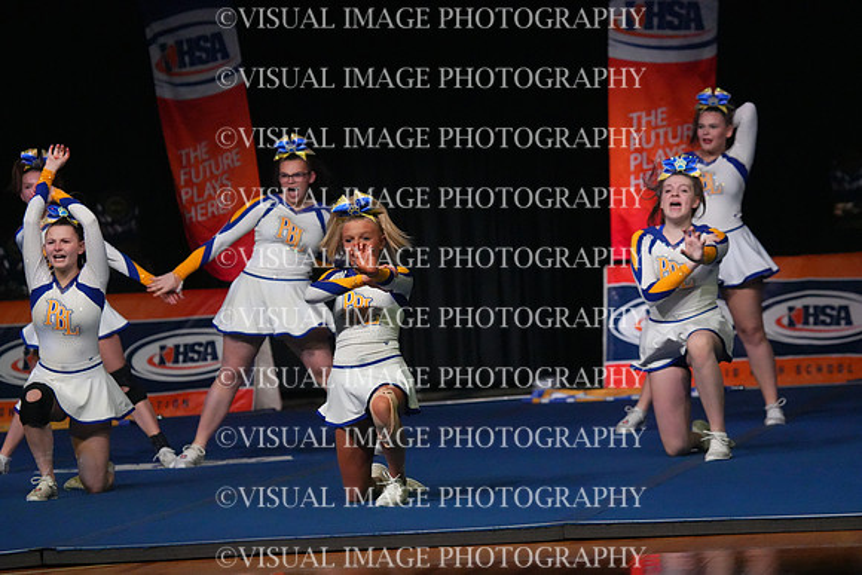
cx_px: 431
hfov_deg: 10.3
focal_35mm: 200
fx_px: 4790
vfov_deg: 6.9
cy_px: 288
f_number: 5.6
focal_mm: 200
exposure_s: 1/1250
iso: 16000
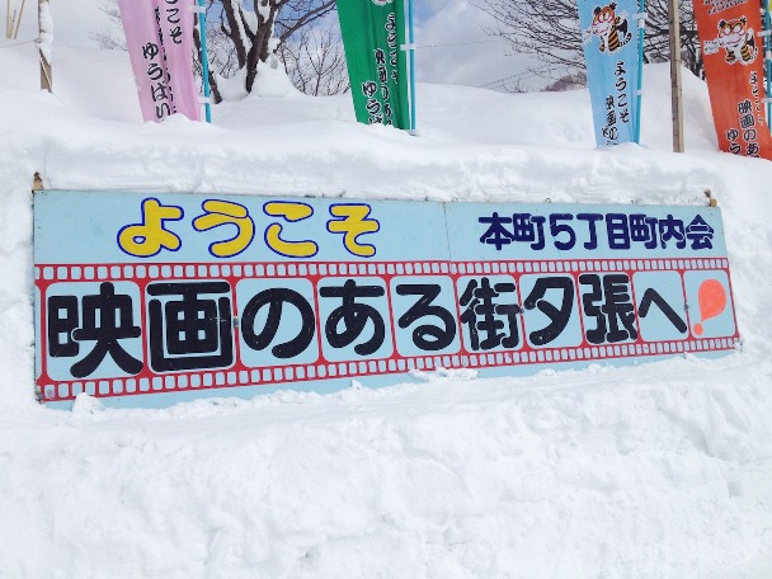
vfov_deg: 40.7
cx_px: 386
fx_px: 781
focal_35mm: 35
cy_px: 290
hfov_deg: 52.6
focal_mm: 4.28
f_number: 2.4
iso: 50
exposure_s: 1/4608
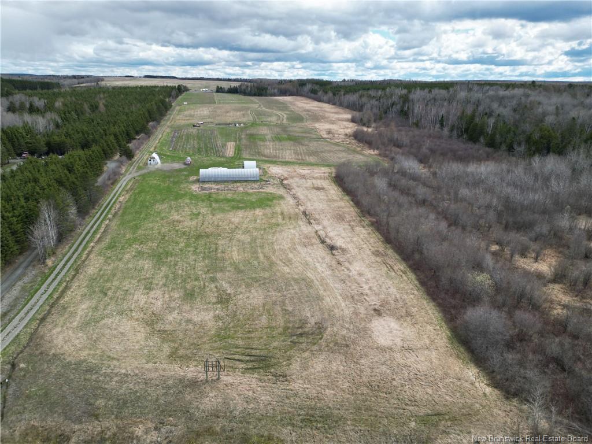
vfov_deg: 56.8
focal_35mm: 24
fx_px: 410
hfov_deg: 71.6
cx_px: 296
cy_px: 222
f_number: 1.7
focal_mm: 6.72
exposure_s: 1/2500
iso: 140
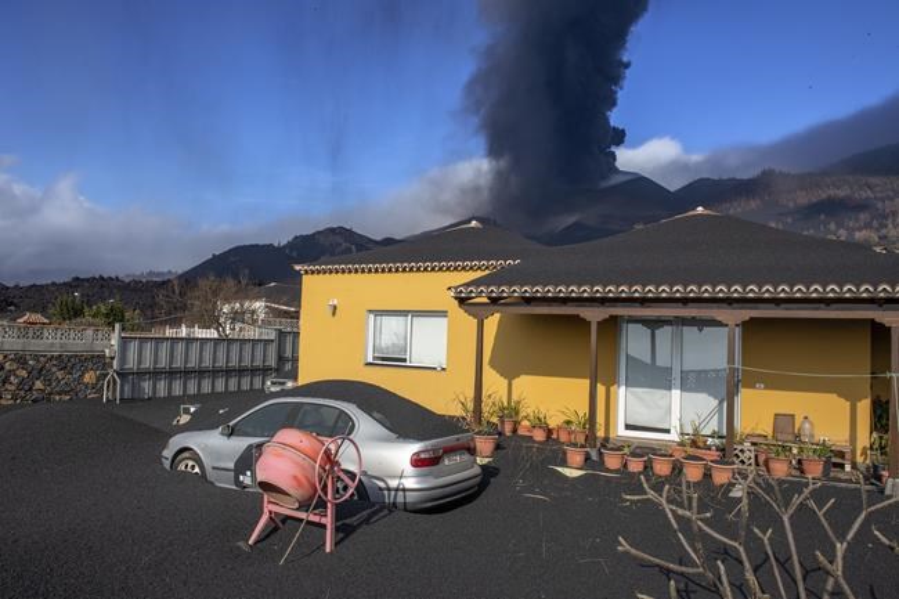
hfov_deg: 67.4
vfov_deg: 47.9
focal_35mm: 27
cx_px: 450
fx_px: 674
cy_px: 300
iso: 500
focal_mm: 27
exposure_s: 1/1250
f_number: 9
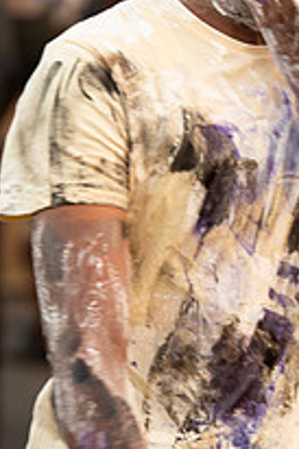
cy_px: 120
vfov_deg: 5.9
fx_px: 4367
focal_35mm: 350
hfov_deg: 3.9
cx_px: 280
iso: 560
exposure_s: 1/200
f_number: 5
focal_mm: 160
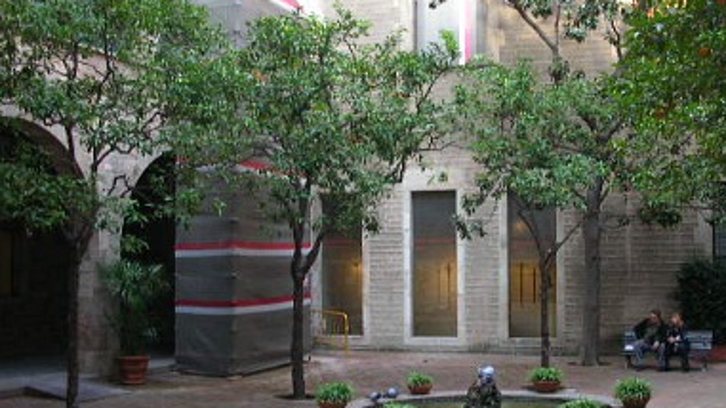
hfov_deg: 42.8
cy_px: 200
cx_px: 425
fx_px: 924
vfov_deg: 24.9
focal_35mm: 48
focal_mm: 5.8
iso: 64
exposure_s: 1/30
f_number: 3
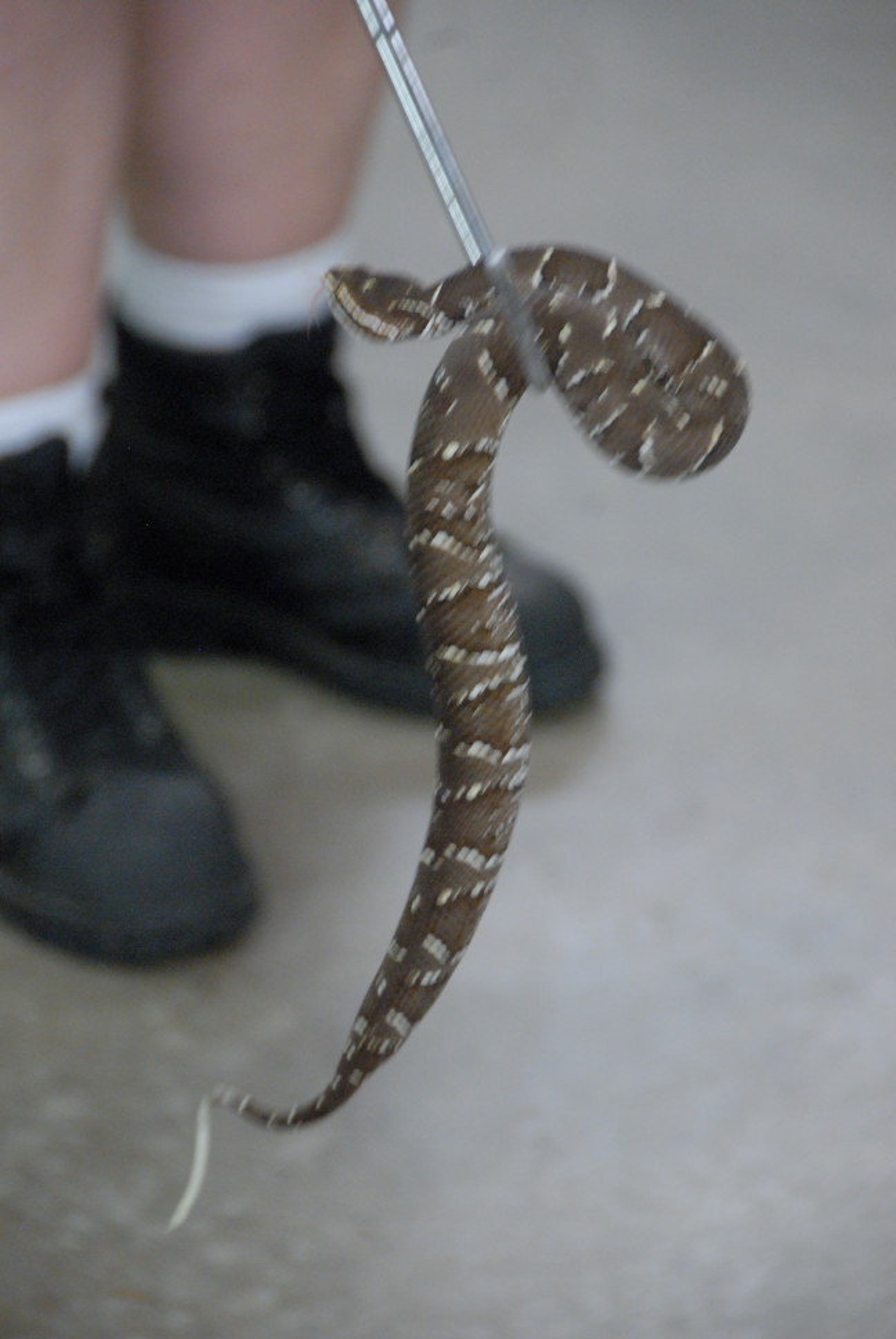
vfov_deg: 9.1
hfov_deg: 6.1
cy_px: 670
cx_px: 448
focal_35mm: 225
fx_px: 8375
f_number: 5.6
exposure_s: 1/30
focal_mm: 150
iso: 1600
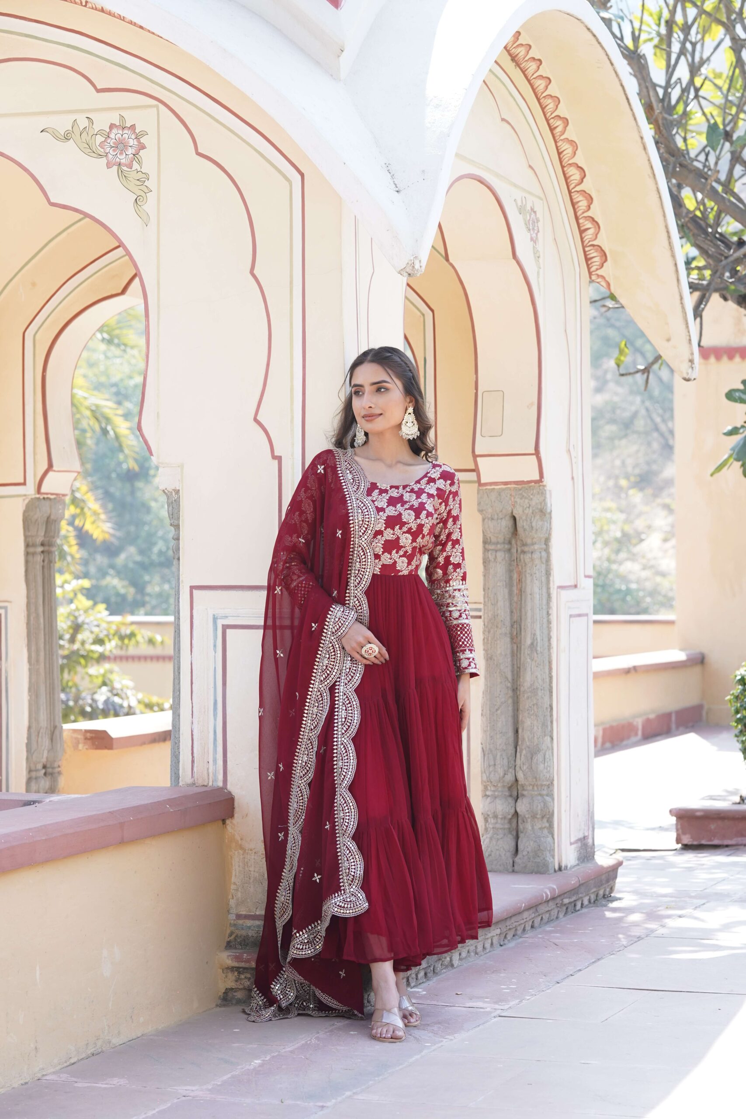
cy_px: 560
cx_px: 373
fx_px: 2642
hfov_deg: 16.1
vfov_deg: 23.9
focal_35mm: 85
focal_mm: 85
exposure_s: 1/500
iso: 800
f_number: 5
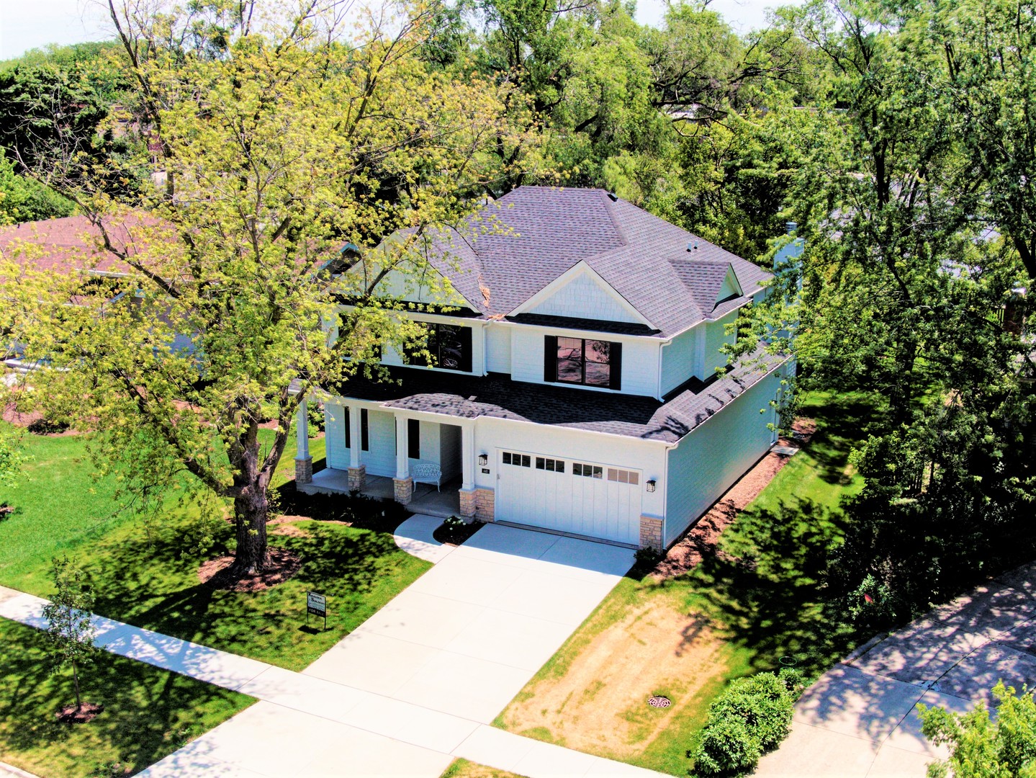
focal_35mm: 43
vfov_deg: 33.6
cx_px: 518
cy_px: 389
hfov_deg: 43.8
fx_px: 1287
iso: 100
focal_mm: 7.4
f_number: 3.6
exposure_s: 1/1250
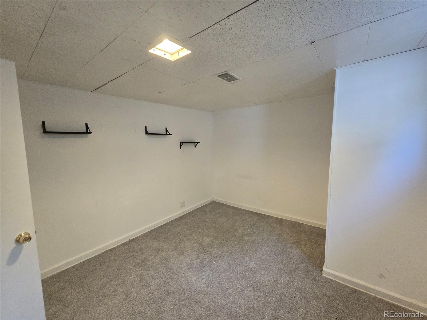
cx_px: 214
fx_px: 160
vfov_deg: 89.9
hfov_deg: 106.2
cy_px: 160
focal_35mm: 13
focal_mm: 2.2
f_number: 2.2
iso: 400
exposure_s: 1/60
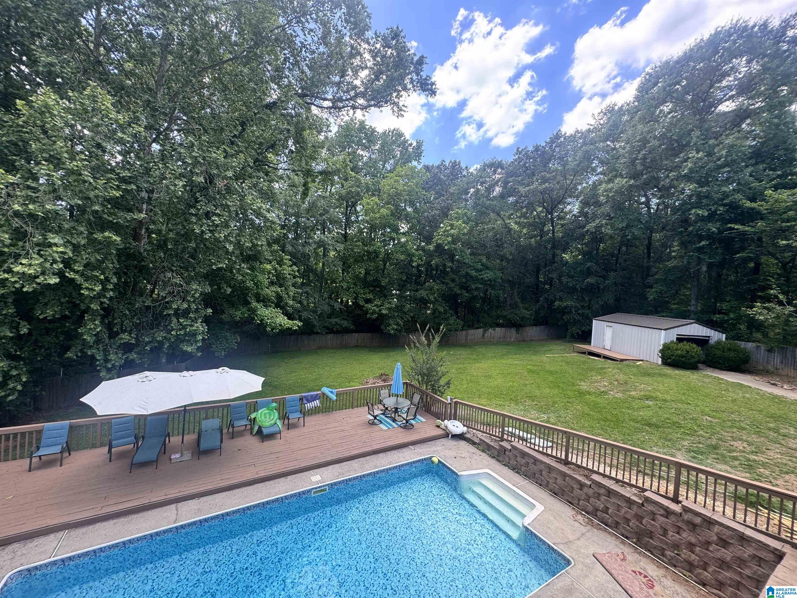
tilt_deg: -2.1
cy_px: 299
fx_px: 322
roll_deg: -4.3
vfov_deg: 85.7
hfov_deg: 102.1
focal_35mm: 14
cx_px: 398
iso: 40
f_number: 2.2
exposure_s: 1/170
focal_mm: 2.22
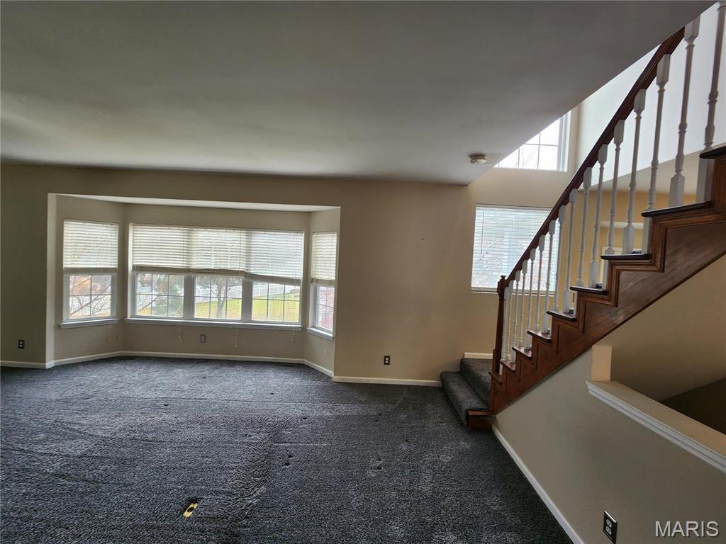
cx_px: 363
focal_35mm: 13
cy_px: 272
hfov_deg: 106.2
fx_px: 273
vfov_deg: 89.9
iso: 100
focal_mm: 2.2
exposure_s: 1/60
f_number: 2.2
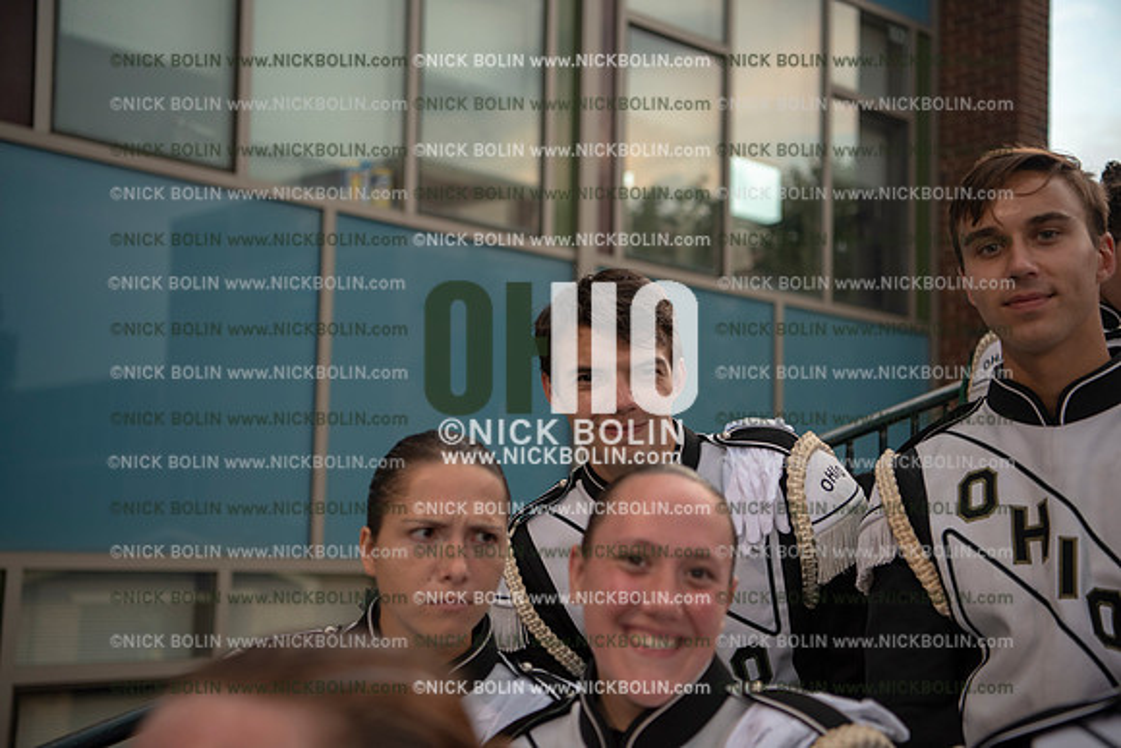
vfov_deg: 26.0
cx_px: 560
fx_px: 1620
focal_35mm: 52
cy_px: 374
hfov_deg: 38.2
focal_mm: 52
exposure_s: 1/125
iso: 800
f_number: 3.2
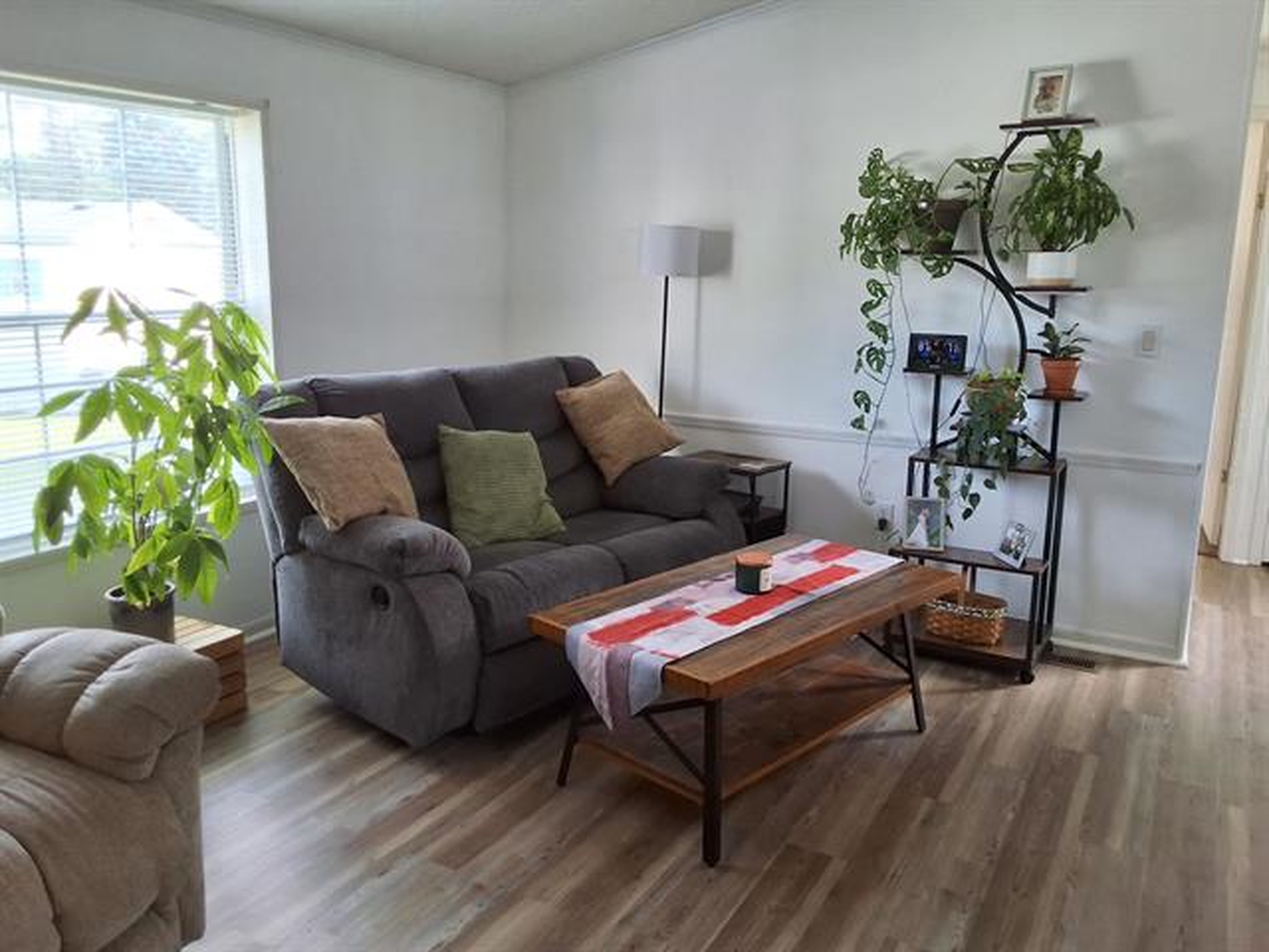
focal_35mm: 28
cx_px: 634
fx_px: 1026
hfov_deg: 63.4
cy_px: 476
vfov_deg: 49.7
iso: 40
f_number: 1.9
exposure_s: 1/40
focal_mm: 2.91
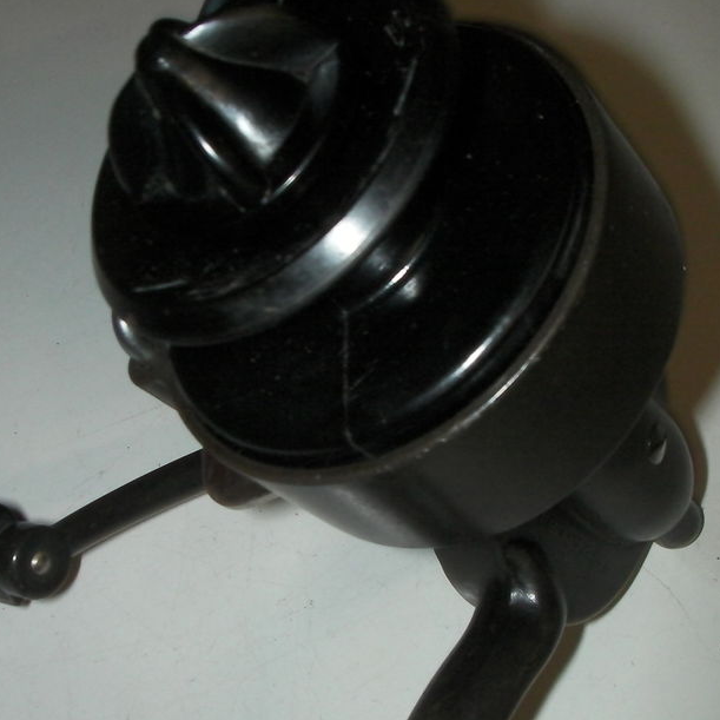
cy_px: 381
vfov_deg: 31.1
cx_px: 317
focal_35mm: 55
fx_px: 1294
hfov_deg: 31.1
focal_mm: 6.3
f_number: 5.6
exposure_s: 1/30
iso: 200
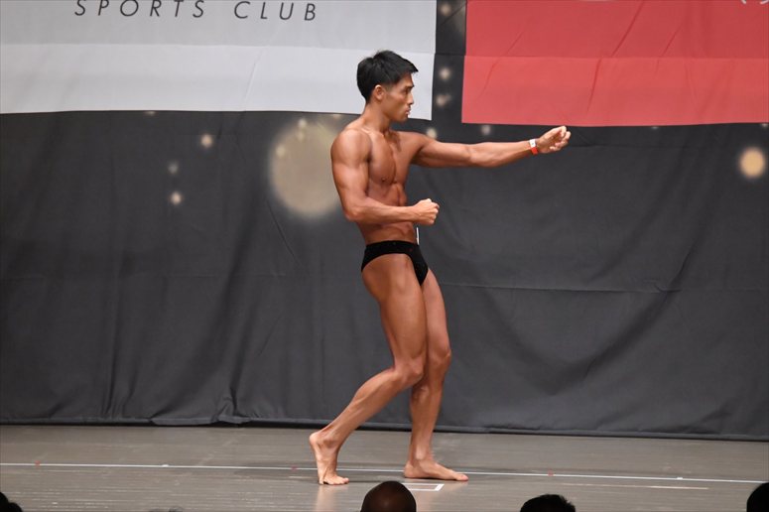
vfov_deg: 6.3
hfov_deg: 9.5
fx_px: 4633
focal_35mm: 217
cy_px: 256
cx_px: 384
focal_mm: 145
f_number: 5.6
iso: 6400
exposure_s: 1/400
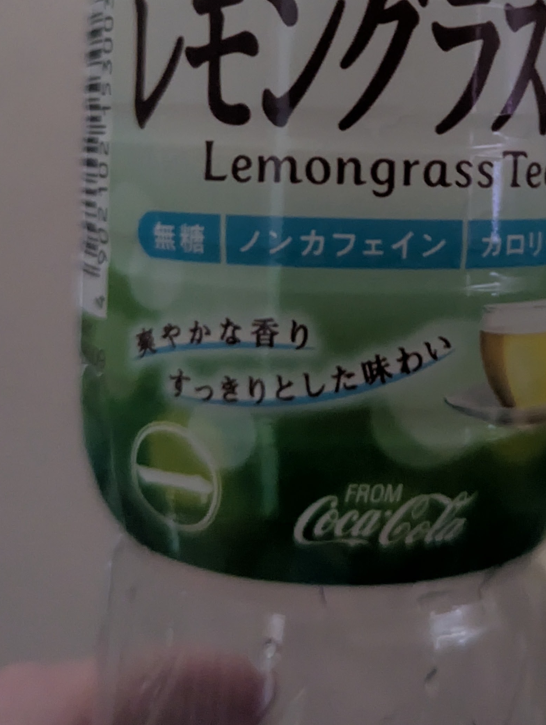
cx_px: 374
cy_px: 144
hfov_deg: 30.7
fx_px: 986
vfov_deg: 38.8
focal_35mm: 47
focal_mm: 6.81
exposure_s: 1/30.7
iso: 2984
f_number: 1.85
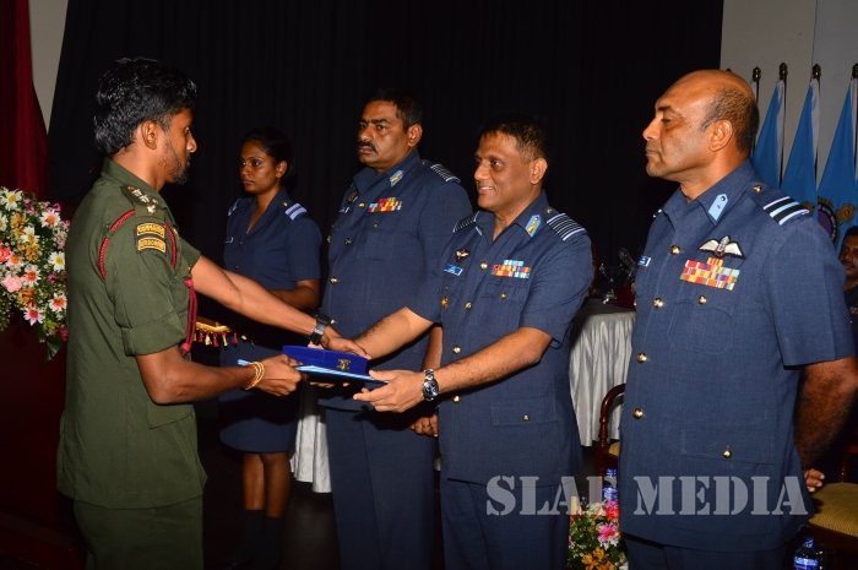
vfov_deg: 31.8
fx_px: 1000
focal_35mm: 42
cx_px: 429
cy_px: 285
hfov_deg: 46.4
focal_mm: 28
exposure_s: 1/200
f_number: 7.1
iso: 200
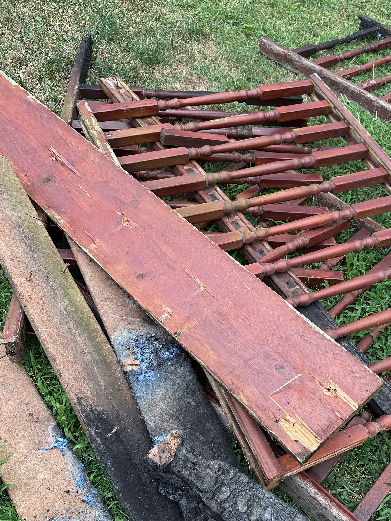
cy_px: 335
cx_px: 284
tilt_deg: -55.1
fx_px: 527
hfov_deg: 39.8
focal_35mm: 35
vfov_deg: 51.9
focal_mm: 6.86
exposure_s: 1/704
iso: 80
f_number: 1.78
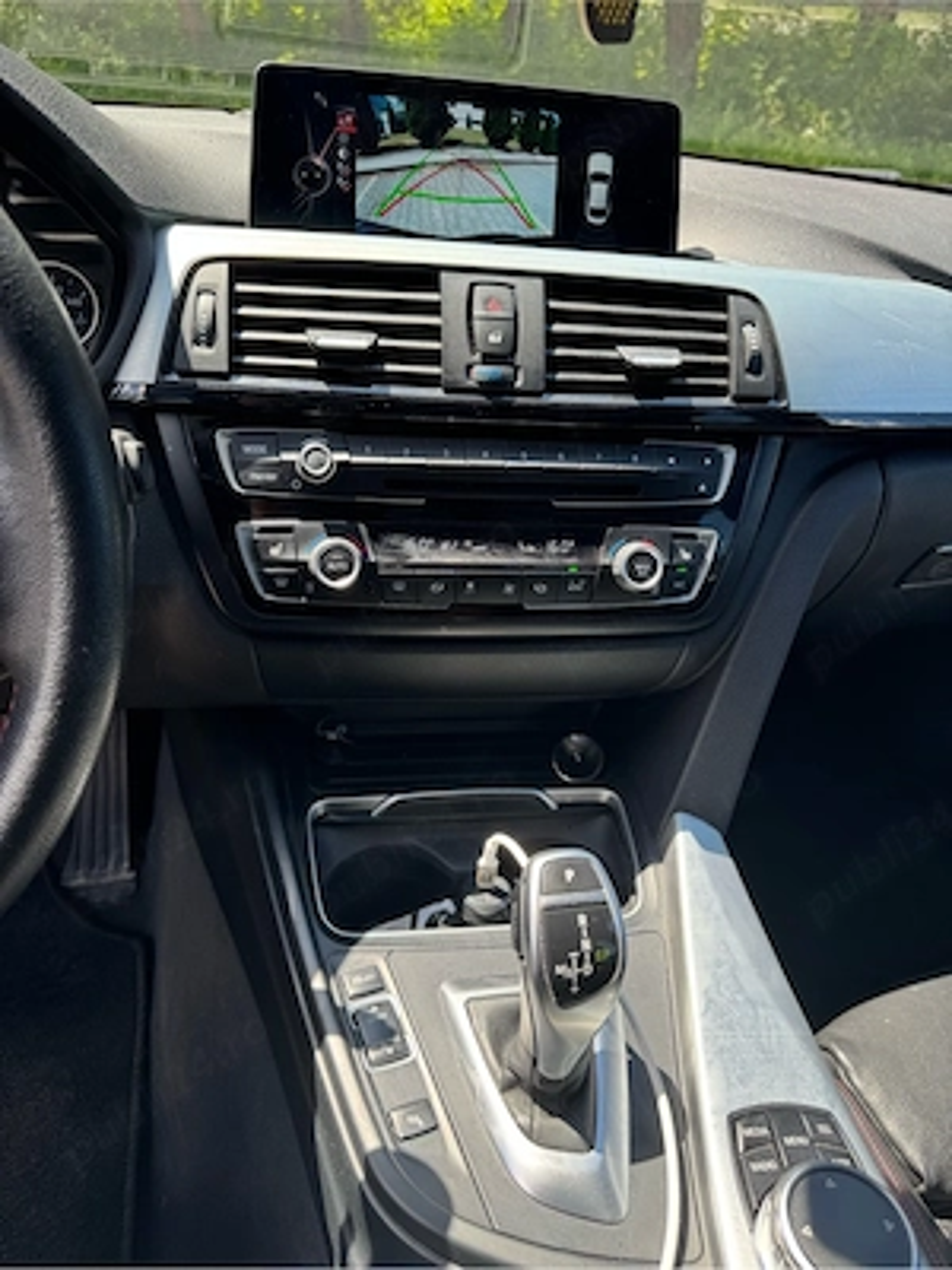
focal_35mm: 24
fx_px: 880
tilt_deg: -32.8
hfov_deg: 56.8
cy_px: 635
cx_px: 476
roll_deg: -3.2
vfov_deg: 71.6
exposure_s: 1/364
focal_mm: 6.76
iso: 80
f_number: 1.78
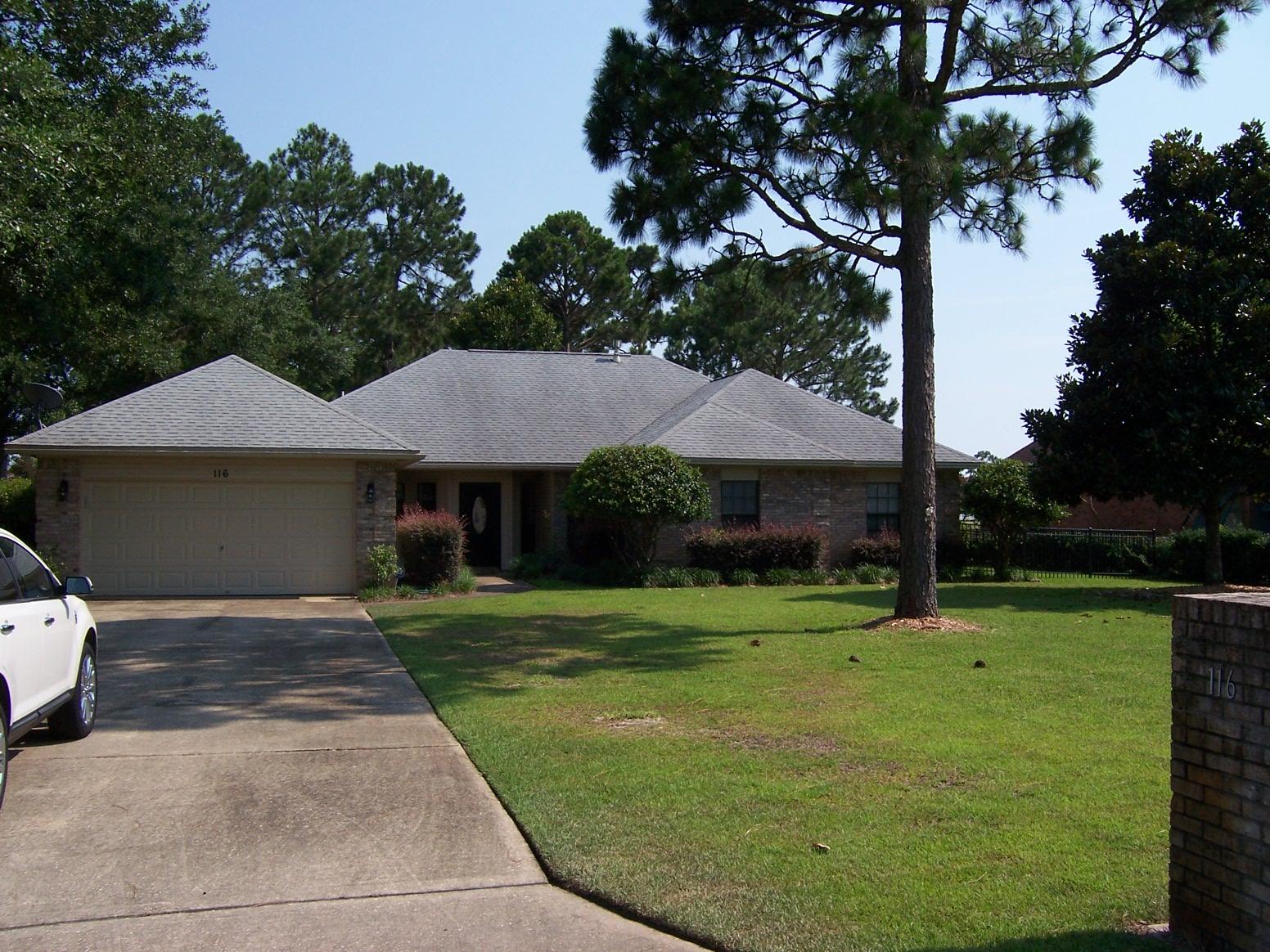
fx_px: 1211
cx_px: 635
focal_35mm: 33
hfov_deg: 55.4
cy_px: 476
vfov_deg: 42.9
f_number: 4
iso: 80
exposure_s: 1/750
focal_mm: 5.5
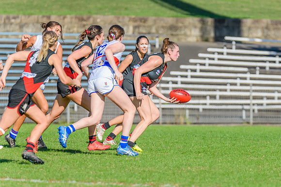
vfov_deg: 2.2
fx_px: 4861
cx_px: 190
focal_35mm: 623
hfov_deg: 3.3
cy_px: 99
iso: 640
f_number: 9
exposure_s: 1/1600
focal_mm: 450
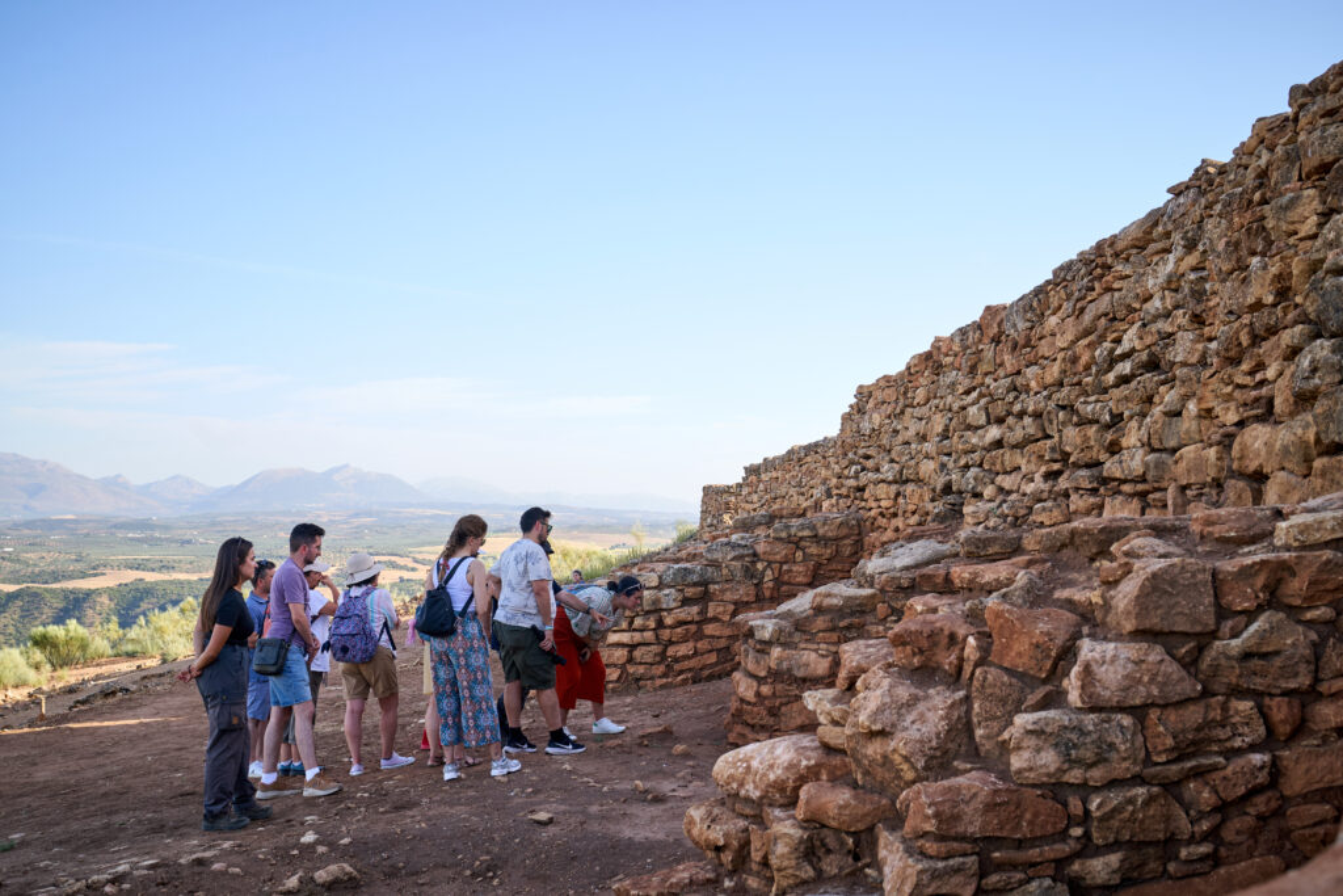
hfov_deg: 50.7
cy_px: 448
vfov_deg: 35.1
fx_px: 1418
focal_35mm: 38
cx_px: 672
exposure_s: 1/250
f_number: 6.3
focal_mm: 38
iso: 400
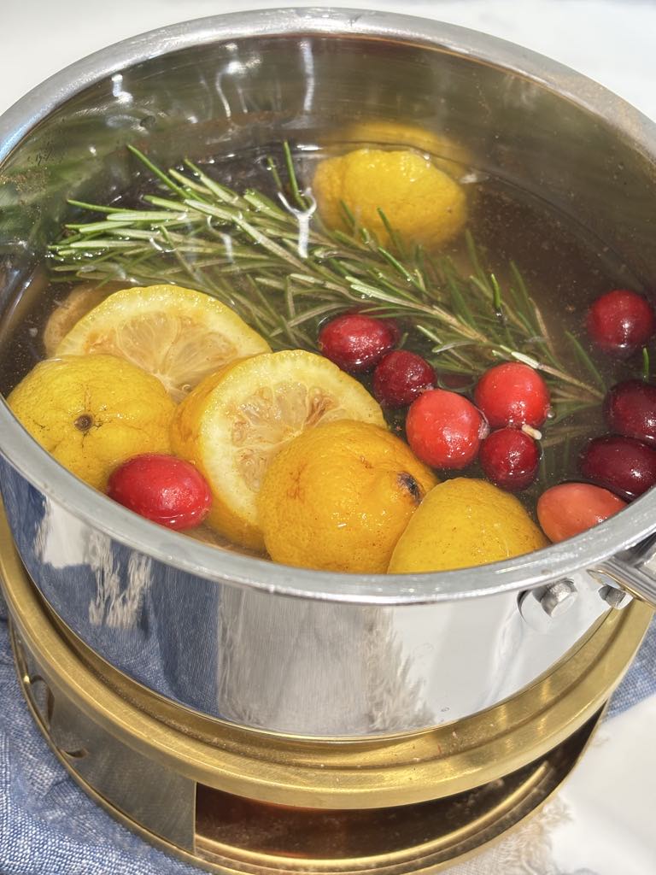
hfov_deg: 28.0
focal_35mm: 52
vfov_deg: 36.8
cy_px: 438
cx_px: 328
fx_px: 1314
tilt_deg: -51.1
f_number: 1.6
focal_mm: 5.96
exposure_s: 1/50
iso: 125
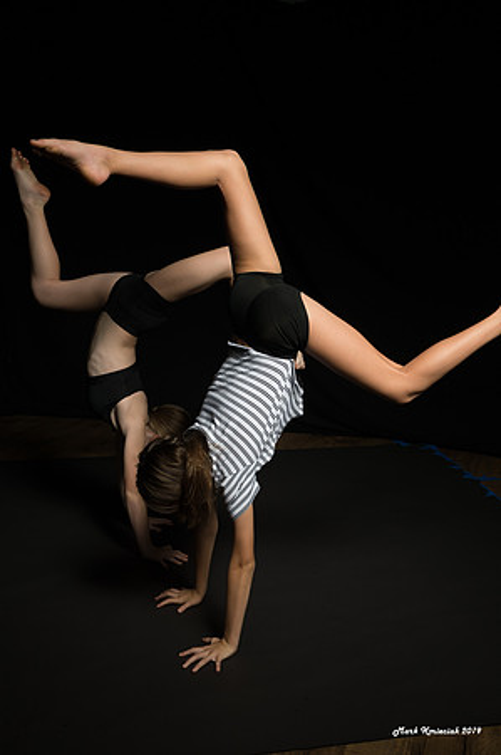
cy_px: 378
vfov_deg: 46.4
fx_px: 880
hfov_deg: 31.6
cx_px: 324
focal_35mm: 42
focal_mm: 28
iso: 200
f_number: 9
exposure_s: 1/250
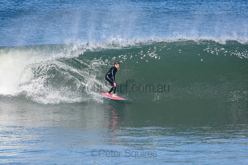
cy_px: 82
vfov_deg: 1.8
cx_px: 124
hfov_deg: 2.7
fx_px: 5168
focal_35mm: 750
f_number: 5.6
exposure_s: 1/2000
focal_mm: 500
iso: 400
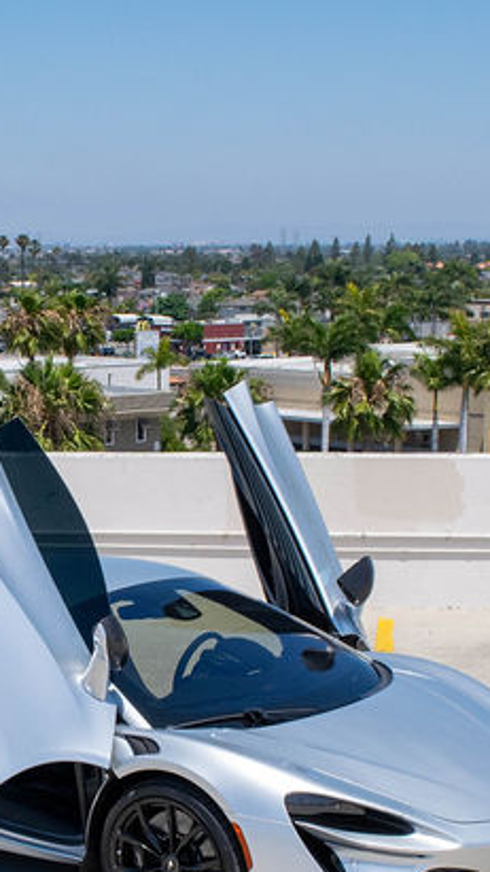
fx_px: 1988
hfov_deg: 14.0
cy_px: 605
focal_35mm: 86
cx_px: 73
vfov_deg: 24.6
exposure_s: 1/2000
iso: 400
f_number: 8
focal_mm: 21
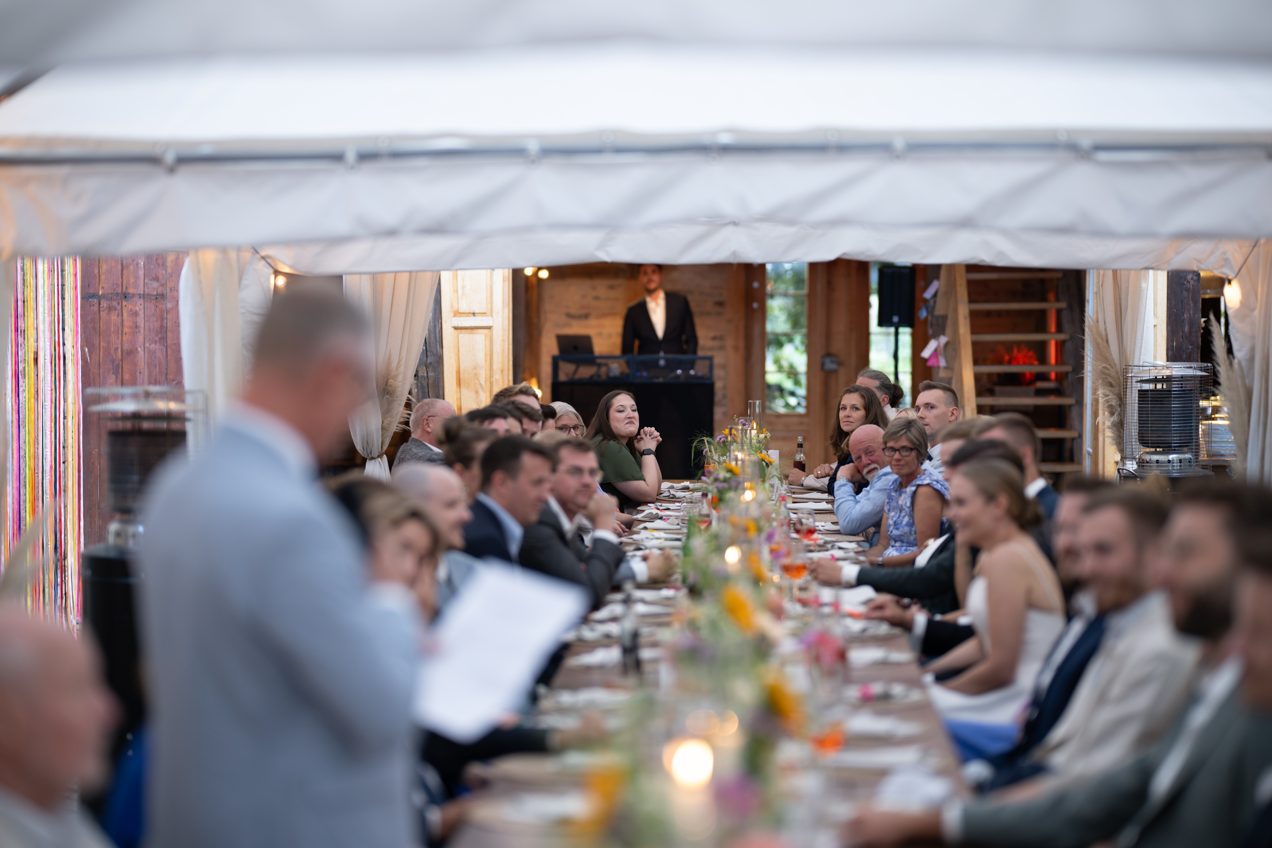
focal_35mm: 85
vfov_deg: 16.1
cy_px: 424
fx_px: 3003
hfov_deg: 23.9
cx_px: 636
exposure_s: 1/160
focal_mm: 85
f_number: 1.4
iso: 200
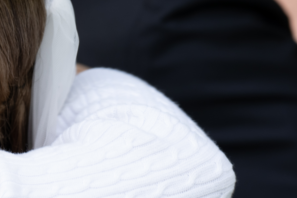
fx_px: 2937
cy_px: 42
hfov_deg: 5.7
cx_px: -231
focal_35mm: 356
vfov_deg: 3.9
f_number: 5.6
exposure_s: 1/125
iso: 160
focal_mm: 85
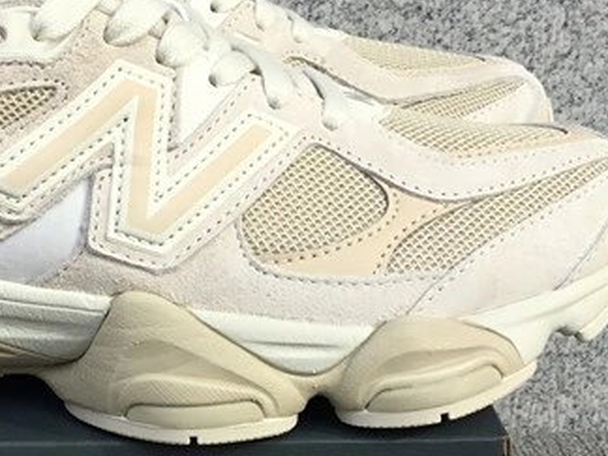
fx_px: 1511
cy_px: 384
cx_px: 135
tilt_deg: -20.0
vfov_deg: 17.0
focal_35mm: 86
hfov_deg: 22.5
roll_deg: +0.7
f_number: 2.4
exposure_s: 1/684
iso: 25
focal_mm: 3.3
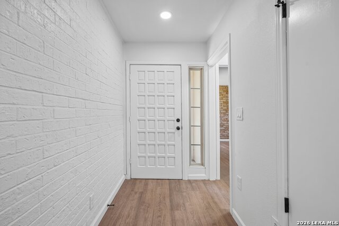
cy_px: 113
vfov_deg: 72.1
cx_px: 170
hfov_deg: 95.0
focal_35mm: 16
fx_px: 155
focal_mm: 16.5
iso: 250
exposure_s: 1/30
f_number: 8
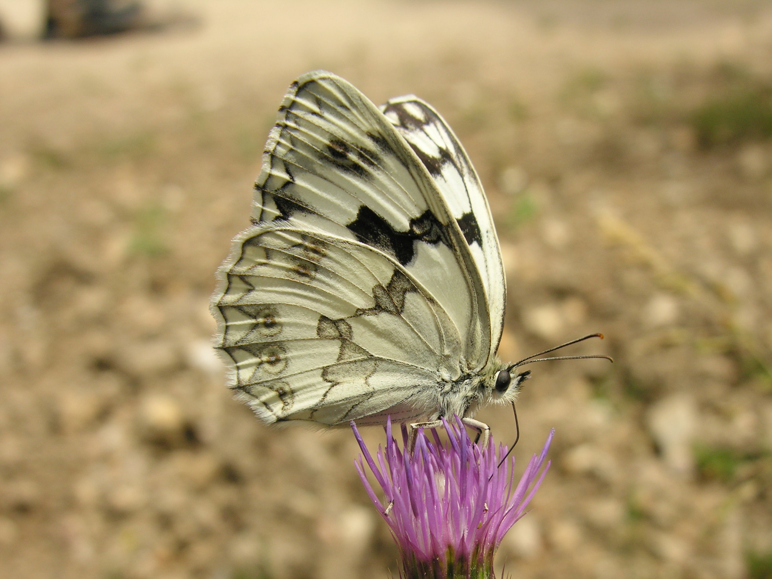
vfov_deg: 40.7
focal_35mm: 35
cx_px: 386
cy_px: 290
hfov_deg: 52.6
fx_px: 781
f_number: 4
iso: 50
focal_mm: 8.9
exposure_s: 1/333
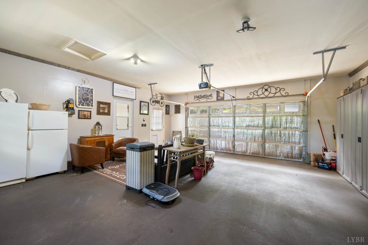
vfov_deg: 81.2
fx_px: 143
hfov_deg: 104.3
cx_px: 184
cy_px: 122
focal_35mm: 14
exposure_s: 1.6
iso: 200
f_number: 8
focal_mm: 14
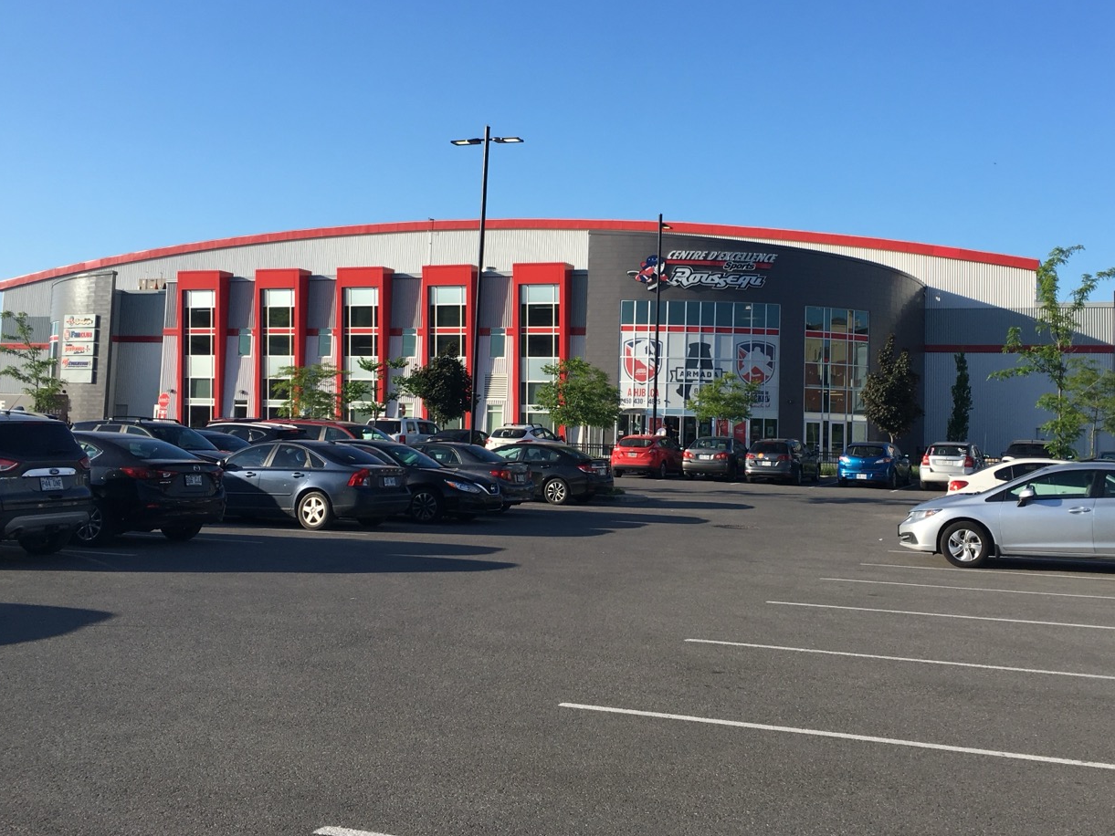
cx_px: 618
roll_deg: -2.3
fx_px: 1224
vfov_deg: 37.5
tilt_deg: +4.0
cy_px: 318
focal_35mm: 38
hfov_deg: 48.9
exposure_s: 1/1040
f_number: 2.2
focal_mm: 4.15
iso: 25
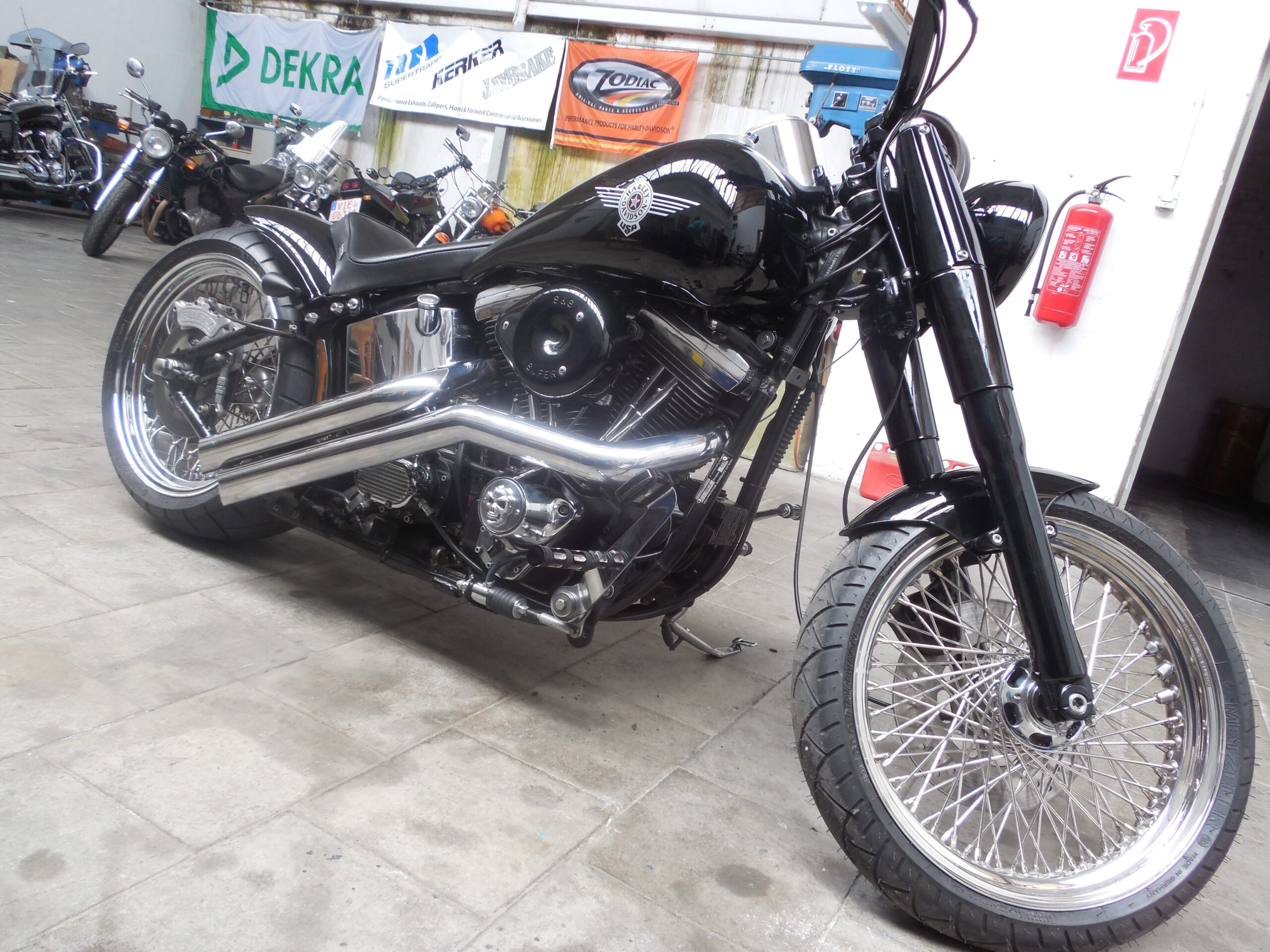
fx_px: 917
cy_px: 476
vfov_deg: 54.9
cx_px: 635
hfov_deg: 69.4
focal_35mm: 25
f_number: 3.3
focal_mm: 4.5
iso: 160
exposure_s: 1/30
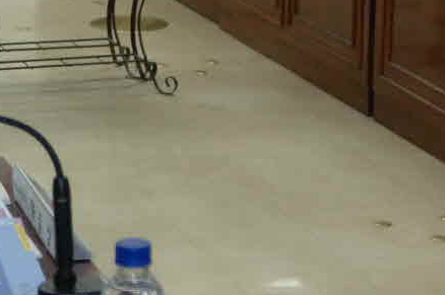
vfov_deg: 9.3
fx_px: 1815
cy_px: 13
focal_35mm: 147
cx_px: -63
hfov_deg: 13.6
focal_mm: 20
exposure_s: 1/80
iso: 400
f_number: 2.8
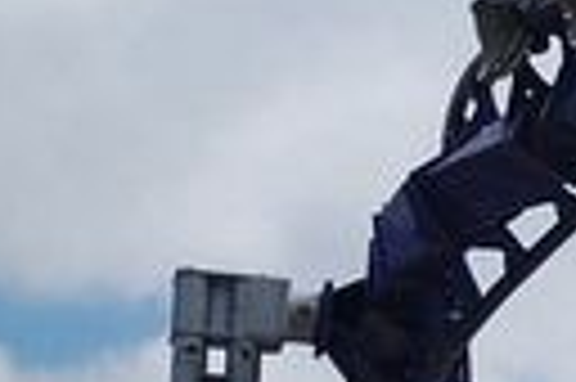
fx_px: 5737
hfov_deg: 5.7
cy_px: -373
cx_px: 765
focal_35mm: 359
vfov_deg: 3.8
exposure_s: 1/1000
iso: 220
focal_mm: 60
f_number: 4.2
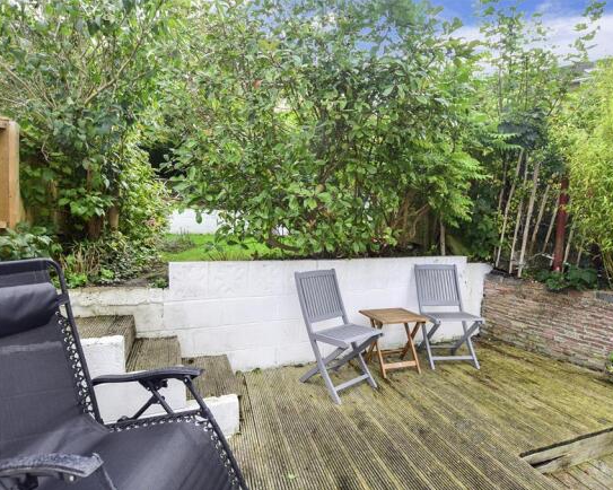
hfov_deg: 89.7
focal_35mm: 17
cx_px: 308
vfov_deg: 76.9
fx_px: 308
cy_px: 246
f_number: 5.6
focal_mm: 10
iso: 400
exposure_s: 1/125
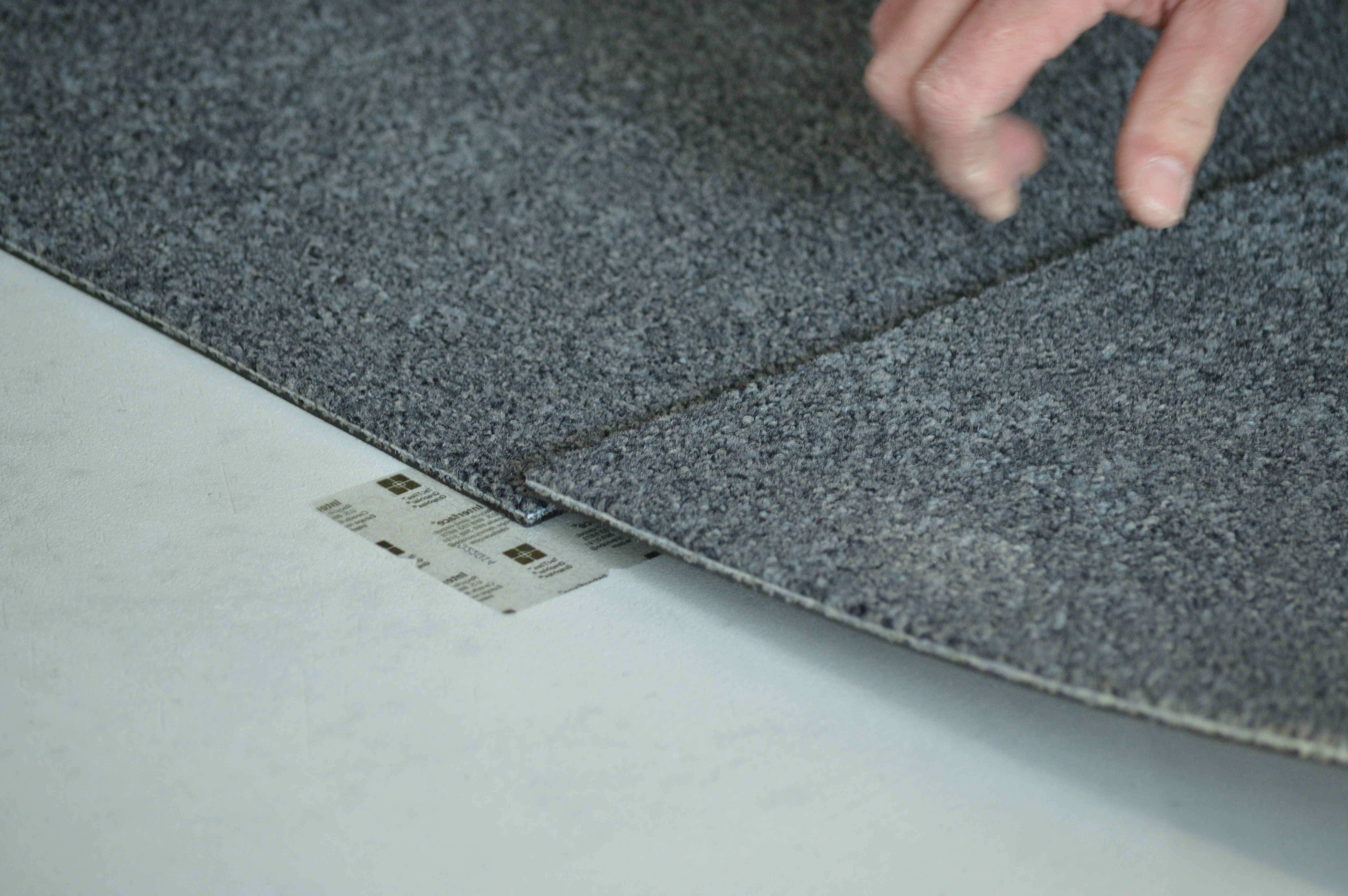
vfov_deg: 4.6
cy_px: 448
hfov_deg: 6.9
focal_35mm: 300
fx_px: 11223
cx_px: 674
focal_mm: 200
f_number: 5
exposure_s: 1/125
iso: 800
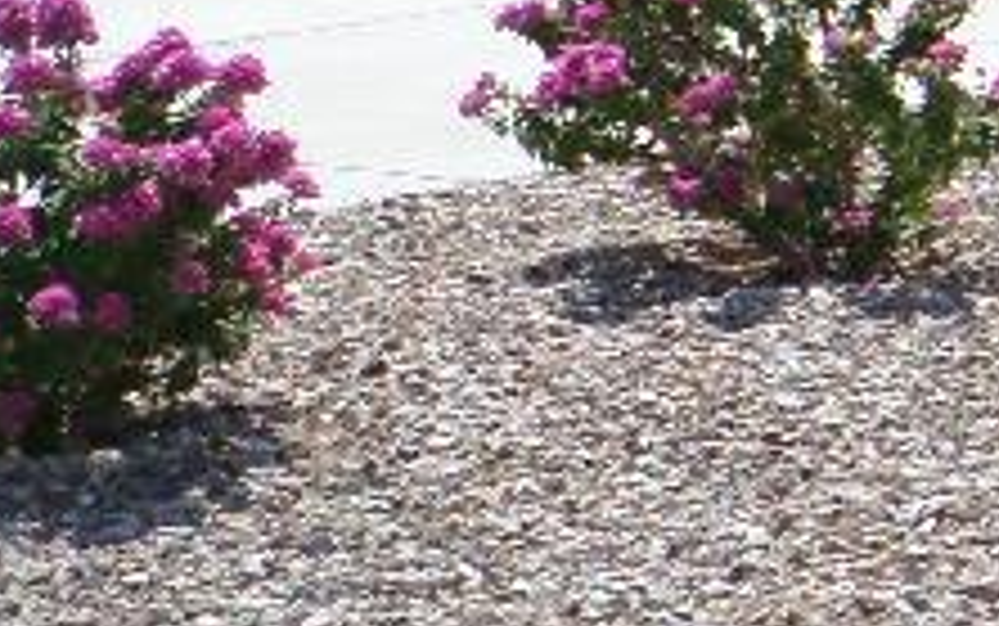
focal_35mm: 176
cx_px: 2102
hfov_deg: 10.7
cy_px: -428
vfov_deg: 7.3
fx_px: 4794
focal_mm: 6.5
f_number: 3
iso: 80
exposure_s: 1/1000
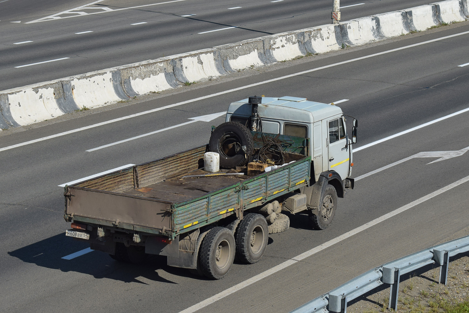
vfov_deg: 16.6
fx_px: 1075
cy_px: 156
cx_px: 234
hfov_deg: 24.6
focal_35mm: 82
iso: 200
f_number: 7.1
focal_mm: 55
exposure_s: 1/1250
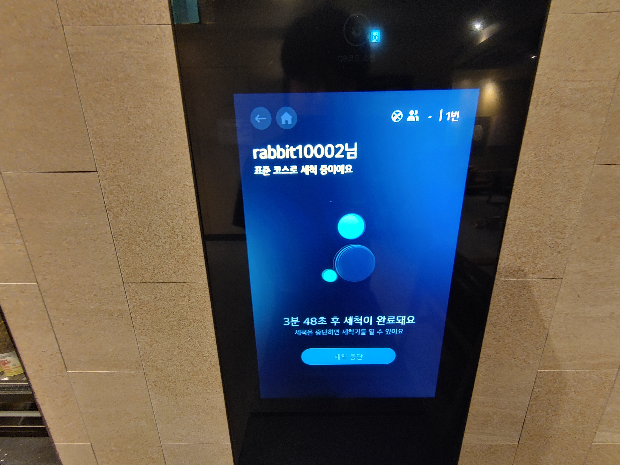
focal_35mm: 14
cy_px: 232
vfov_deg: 85.7
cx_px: 310
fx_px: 251
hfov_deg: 102.1
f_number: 2.4
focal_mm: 1.75
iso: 500
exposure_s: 1/17
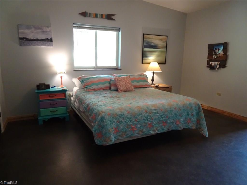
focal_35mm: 24
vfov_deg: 56.8
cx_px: 124
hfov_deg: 71.6
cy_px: 92
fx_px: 171
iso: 800
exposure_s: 1/20
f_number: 3.5
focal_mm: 4.1
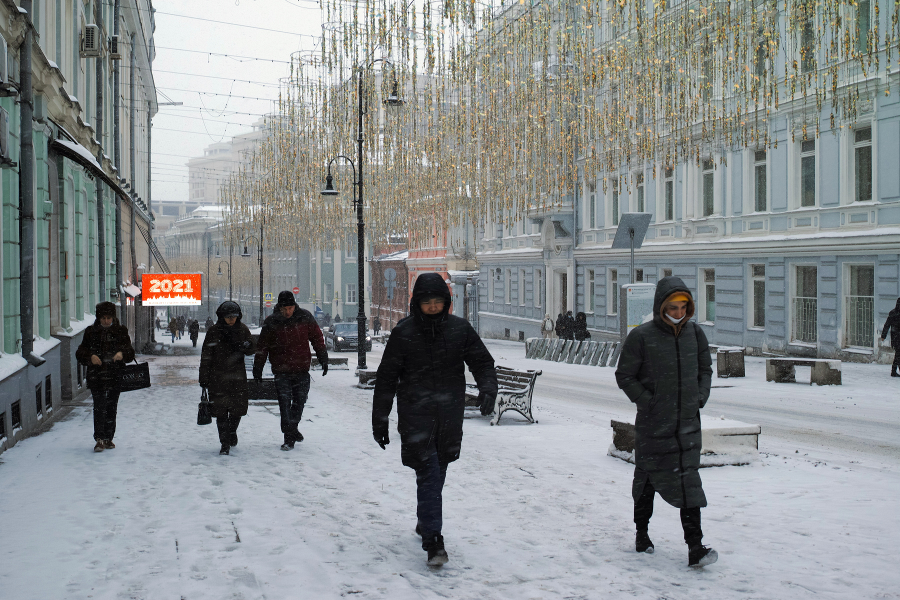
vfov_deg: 29.9
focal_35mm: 45
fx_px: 1125
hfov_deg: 43.6
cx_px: 450
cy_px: 300
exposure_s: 1/125
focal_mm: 30
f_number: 4.5
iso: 100
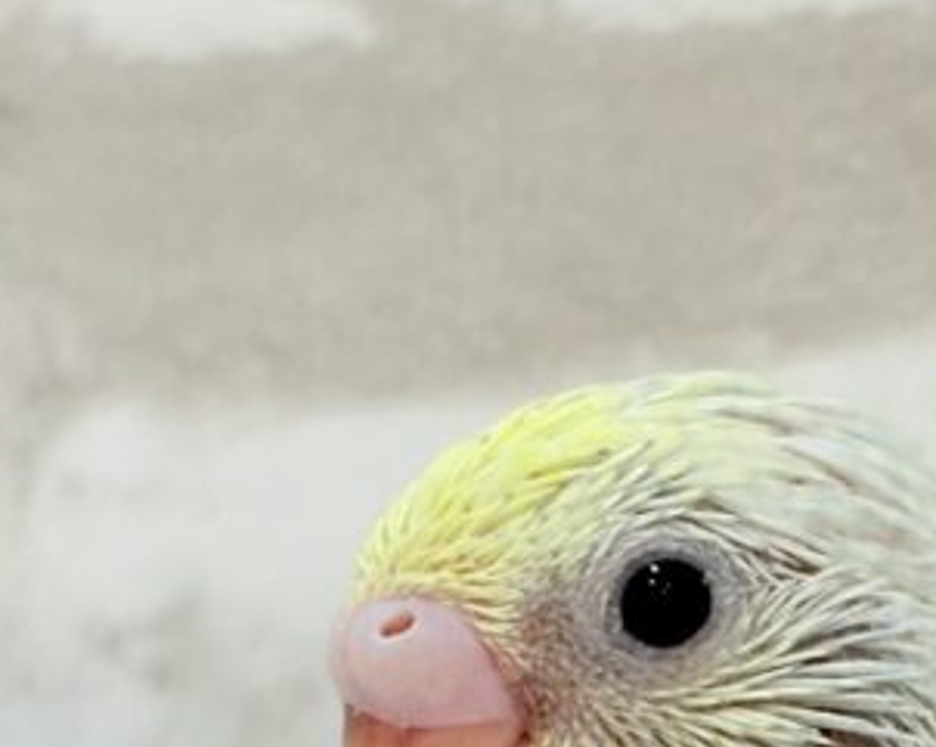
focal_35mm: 202
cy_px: 983
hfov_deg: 9.2
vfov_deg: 7.6
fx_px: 5590
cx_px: 1565
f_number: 1.6
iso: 64
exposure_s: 1/100
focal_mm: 5.96
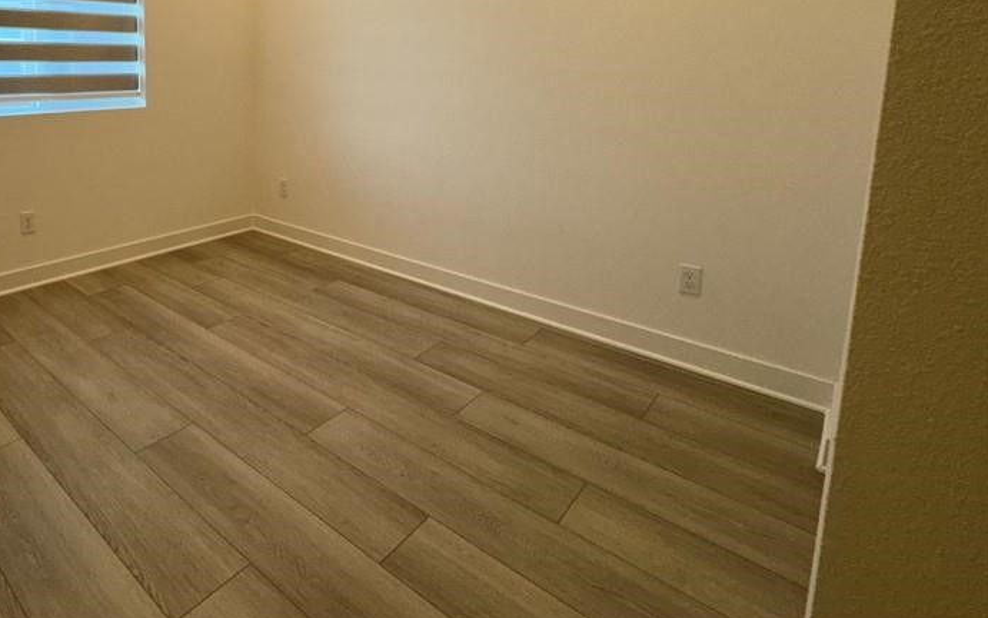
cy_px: 133
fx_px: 592
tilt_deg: -7.8
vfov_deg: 51.9
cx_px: 260
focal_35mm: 22
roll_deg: -0.8
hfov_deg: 74.6
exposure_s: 1/120
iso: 80
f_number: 2.2
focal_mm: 2.22
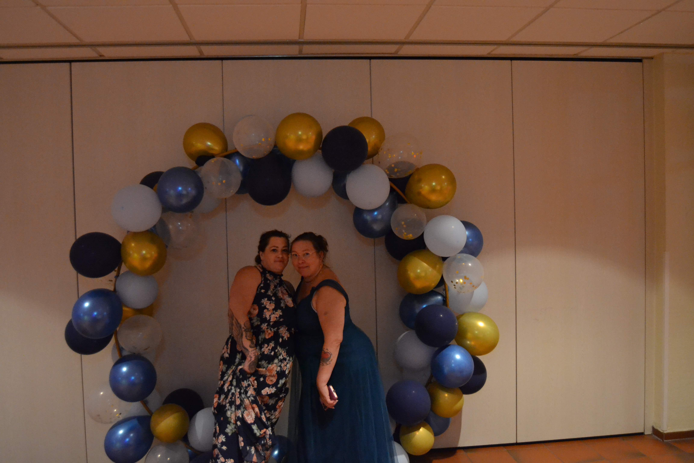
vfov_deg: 43.6
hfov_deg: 61.9
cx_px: 347
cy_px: 232
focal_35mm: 30
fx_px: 578
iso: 3200
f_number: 3.5
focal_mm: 20
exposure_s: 1/50
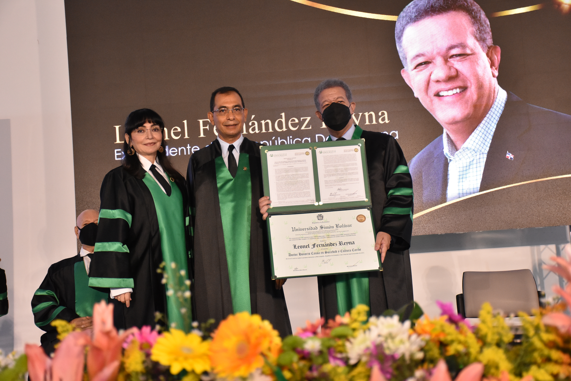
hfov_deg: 33.4
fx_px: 952
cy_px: 190
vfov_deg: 22.6
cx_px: 286
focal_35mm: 60
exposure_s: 1/80
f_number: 4.5
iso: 2000
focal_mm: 40
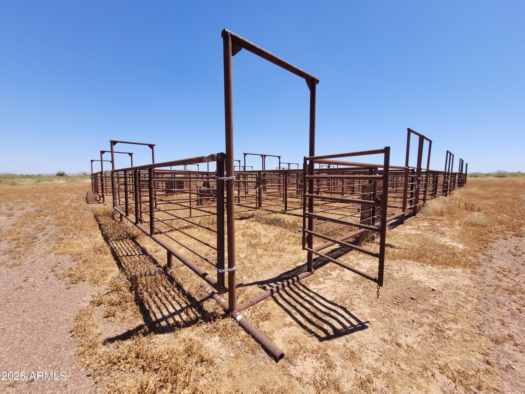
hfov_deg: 106.2
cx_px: 262
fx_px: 197
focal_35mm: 13
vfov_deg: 89.9
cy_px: 197
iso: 40
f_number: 2.2
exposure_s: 1/1391
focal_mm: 1.74
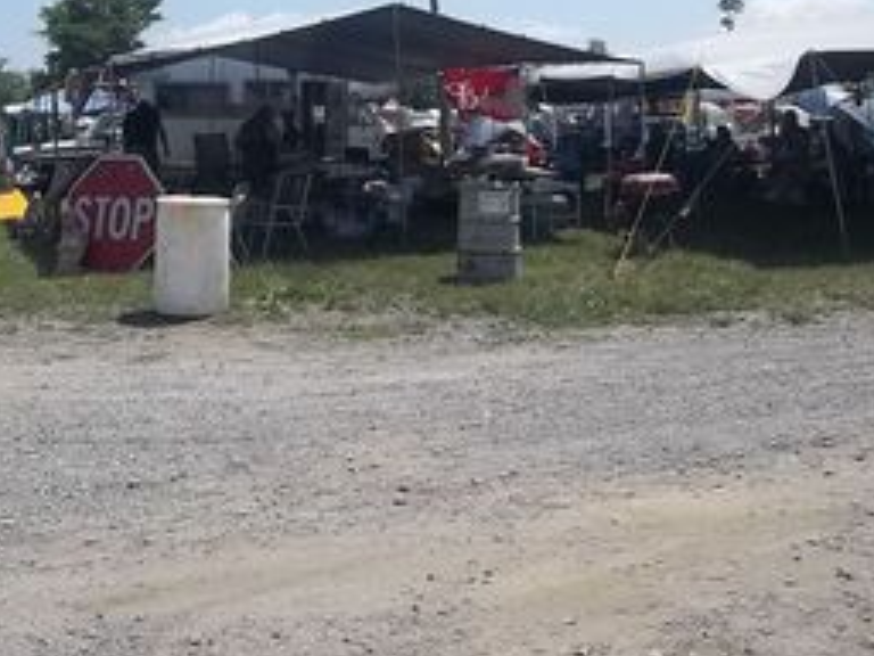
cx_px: 335
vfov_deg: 29.0
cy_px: 253
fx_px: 1262
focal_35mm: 50
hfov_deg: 38.0
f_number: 9.4
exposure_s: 1/200
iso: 80
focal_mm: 5.7
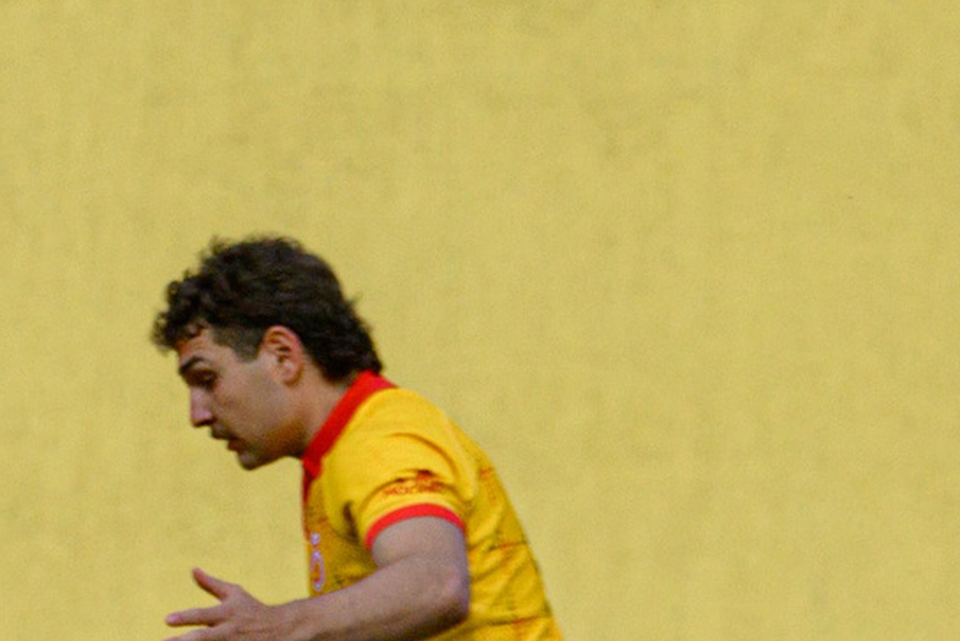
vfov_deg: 0.9
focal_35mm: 1572
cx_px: -1119
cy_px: 939
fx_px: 41940
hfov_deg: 1.3
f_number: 5
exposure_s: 1/3200
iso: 500
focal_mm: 200
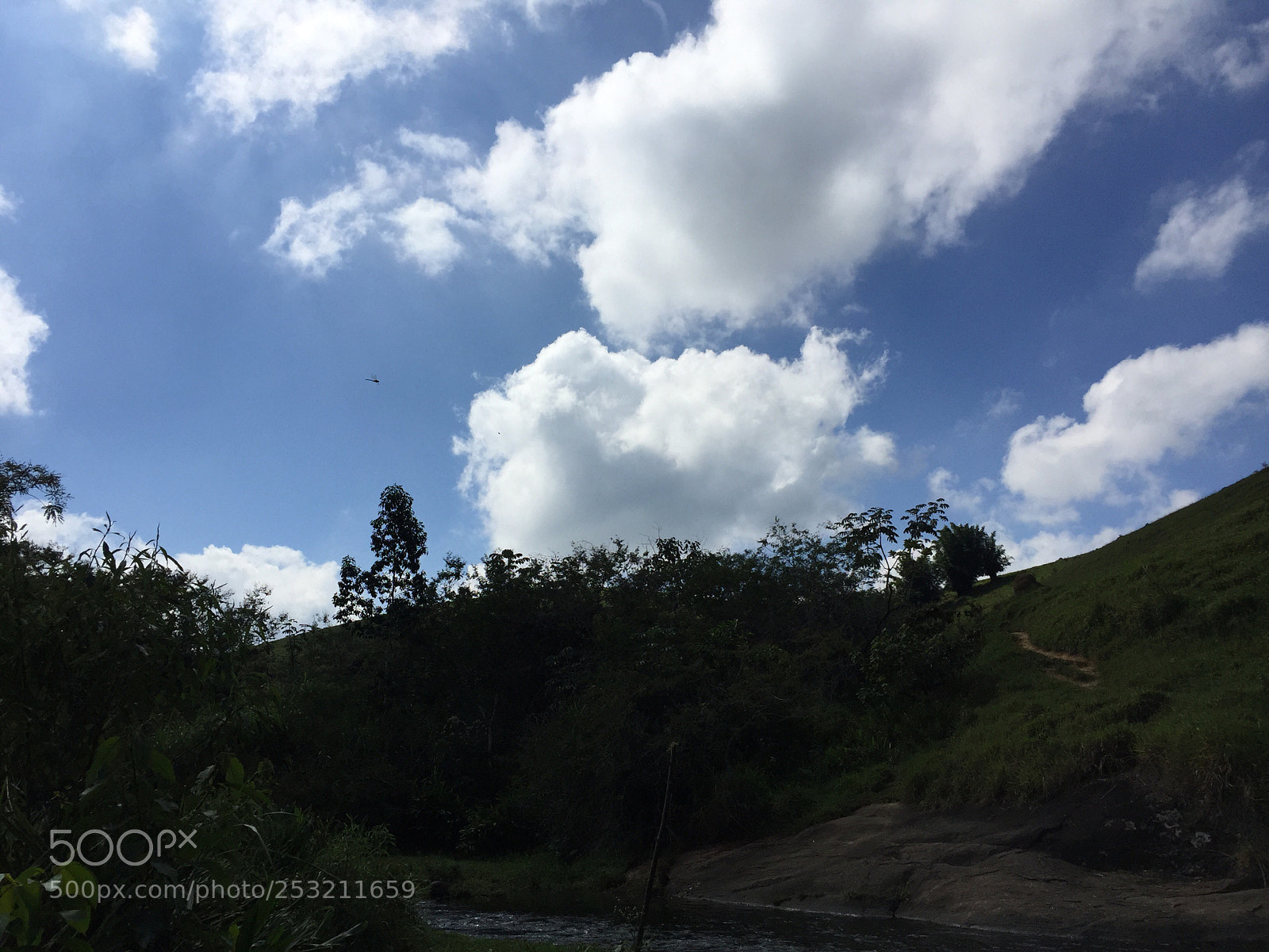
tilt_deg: +16.6
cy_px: 476
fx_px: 1063
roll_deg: -1.2
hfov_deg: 61.7
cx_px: 634
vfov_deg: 48.2
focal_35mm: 29
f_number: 2.2
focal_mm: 4.15
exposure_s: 1/6623
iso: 32
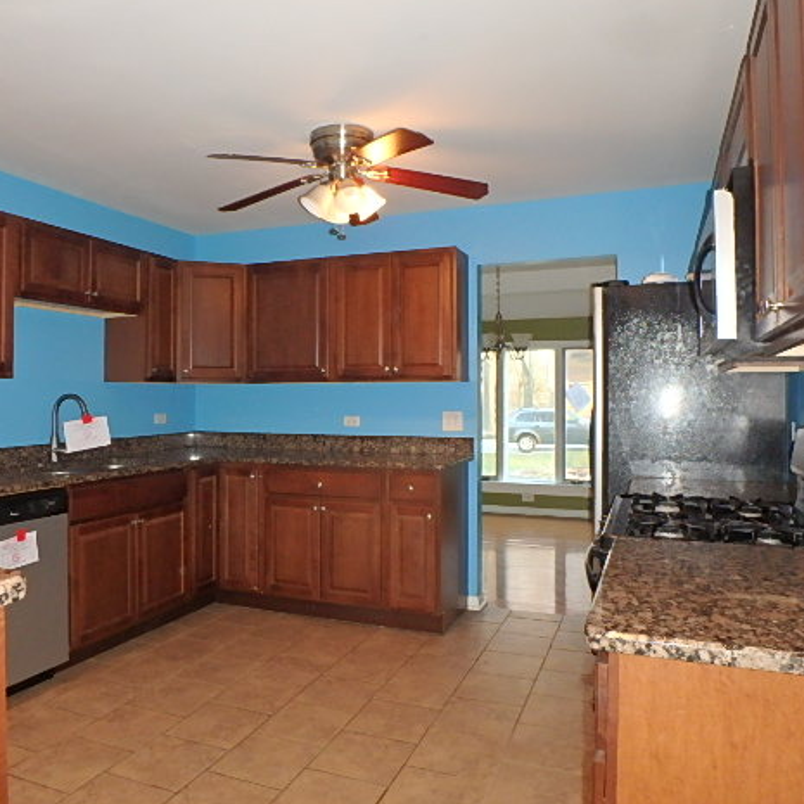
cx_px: 346
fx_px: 736
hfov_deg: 57.1
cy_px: 406
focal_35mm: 28
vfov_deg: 57.3
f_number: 3.8
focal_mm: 4
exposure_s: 1/30
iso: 400
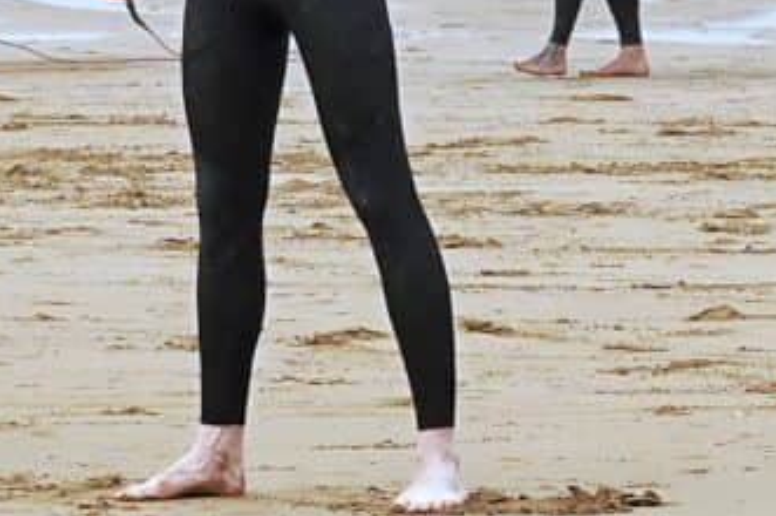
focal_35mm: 542
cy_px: 269
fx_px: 11671
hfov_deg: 3.8
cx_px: 652
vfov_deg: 2.5
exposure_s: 1/800
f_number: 7.1
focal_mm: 70
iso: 250
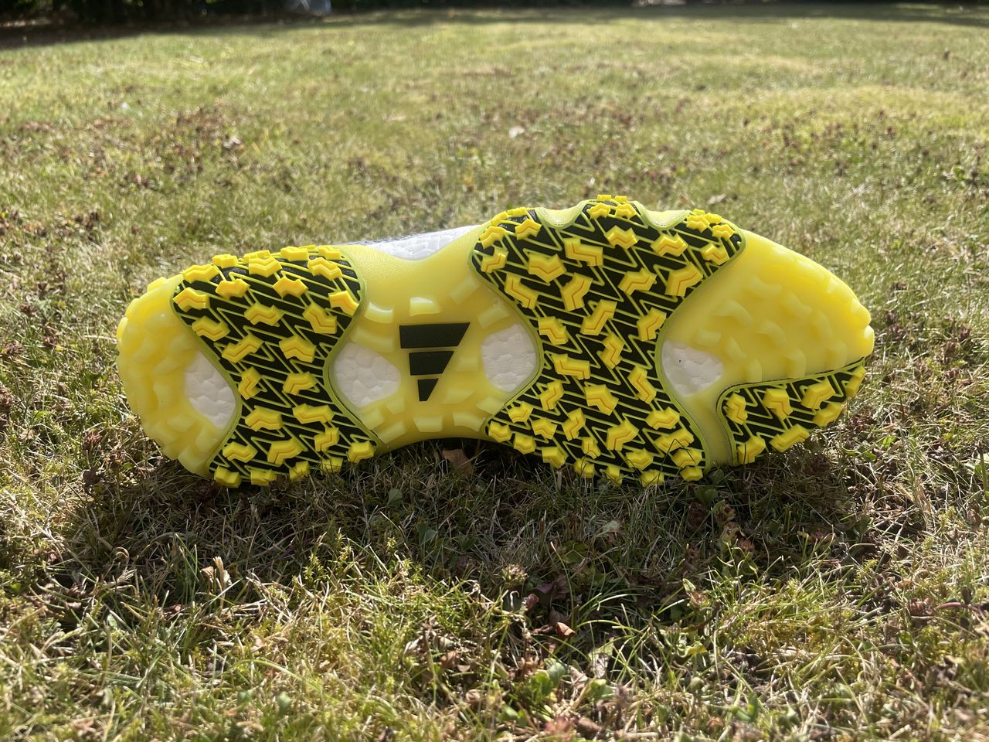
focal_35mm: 26
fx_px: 743
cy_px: 371
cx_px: 494
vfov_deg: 53.1
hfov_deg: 67.3
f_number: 1.6
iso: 32
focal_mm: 4.2
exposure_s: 1/1715
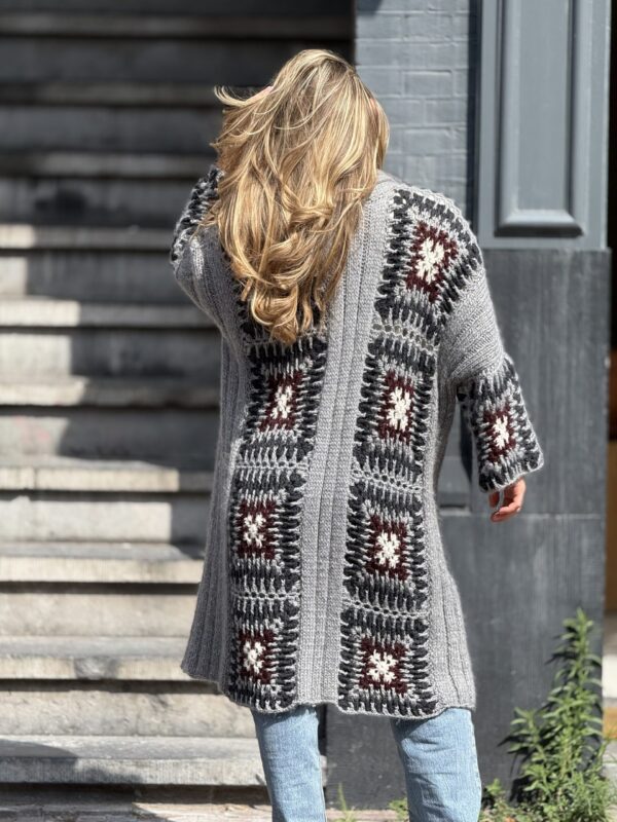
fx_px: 2852
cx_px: 308
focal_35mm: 120
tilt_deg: -1.3
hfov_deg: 12.3
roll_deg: -1.0
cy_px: 411
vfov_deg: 16.4
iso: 64
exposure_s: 1/977
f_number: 2.8
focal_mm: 15.66
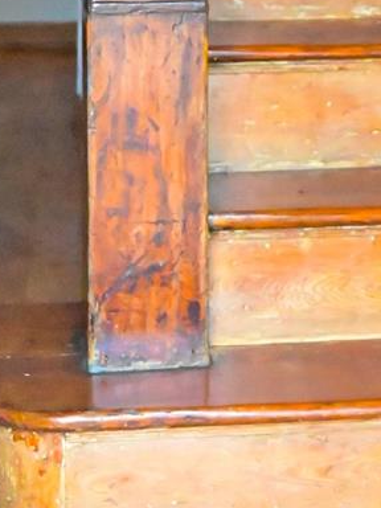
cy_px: -126
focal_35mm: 119
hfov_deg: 12.4
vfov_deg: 15.8
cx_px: 296
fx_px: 1746
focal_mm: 31
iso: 40000
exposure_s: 1/2500
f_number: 4
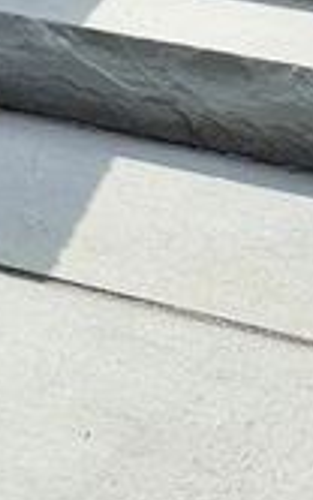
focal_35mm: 131
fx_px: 1785
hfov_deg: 8.9
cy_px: -508
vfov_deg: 13.6
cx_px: -482
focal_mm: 6.76
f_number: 1.78
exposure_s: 1/3584
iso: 100
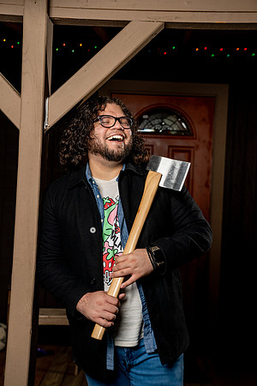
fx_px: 578
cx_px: 128
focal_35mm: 54
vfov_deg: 36.9
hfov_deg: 25.1
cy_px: 193
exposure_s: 1/250
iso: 500
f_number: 5
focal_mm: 54
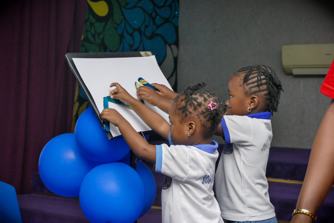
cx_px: 166
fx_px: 826
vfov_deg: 15.4
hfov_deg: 22.9
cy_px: 112
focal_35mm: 89
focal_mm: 32.24
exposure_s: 1/200
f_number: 3.8
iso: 800
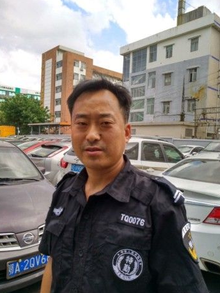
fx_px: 195
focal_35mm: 23
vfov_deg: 73.9
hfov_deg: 58.9
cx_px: 112
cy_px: 151
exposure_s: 1/156
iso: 125
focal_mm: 3.81
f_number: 2.2
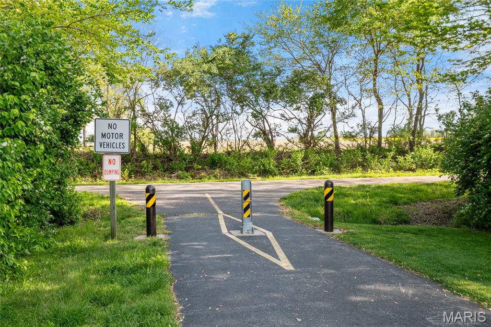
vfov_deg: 36.8
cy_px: 164
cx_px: 246
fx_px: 491
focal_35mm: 36
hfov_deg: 53.1
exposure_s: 1/125
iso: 400
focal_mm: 18
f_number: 8
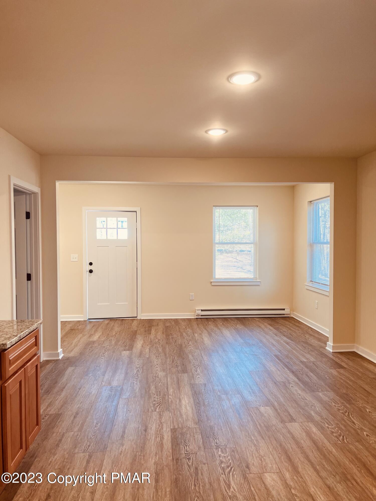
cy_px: 250
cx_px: 188
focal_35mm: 26
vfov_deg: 67.3
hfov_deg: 53.1
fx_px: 377
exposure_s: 1/120
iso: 125
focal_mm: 5.7
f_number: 1.5
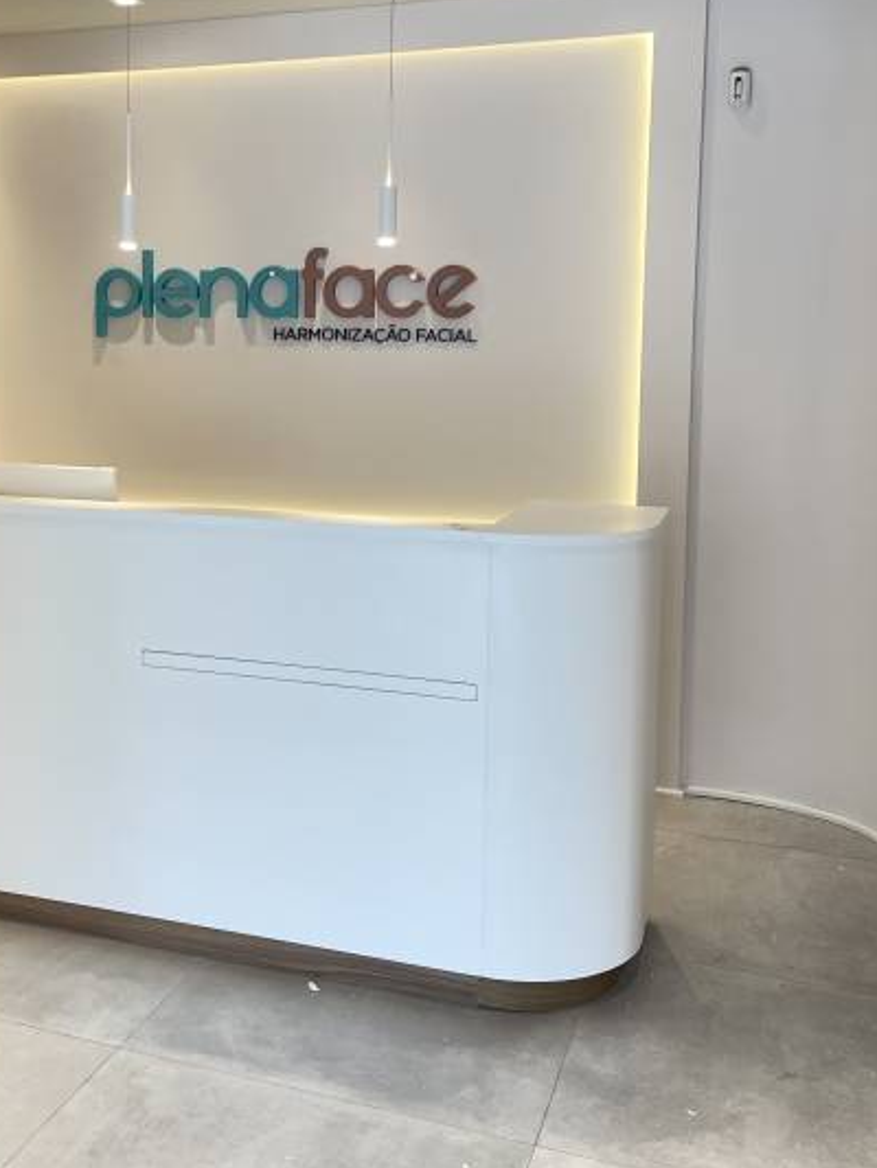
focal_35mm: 39
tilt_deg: -6.5
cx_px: 276
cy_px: 440
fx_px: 1317
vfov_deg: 47.4
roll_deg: +0.3
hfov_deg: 36.4
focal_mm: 4.2
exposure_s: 1/120
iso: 100
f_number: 1.6
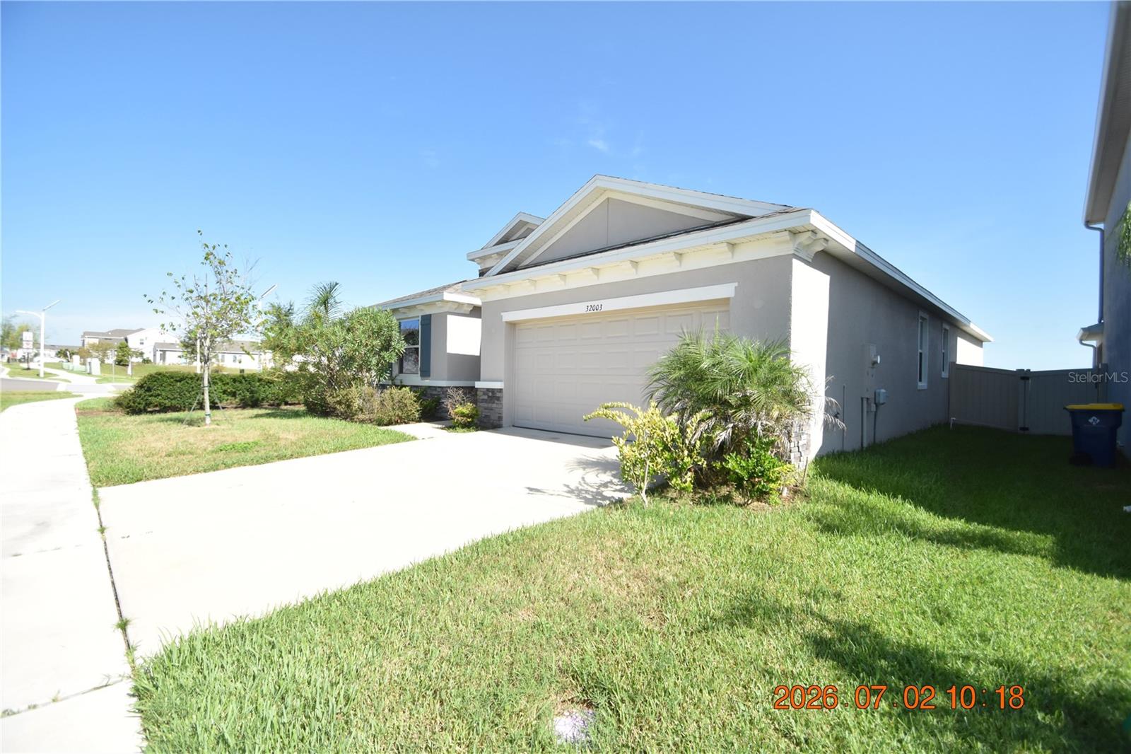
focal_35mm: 15
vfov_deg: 77.3
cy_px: 377
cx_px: 566
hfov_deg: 100.4
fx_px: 471
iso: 800
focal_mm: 10
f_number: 3.5
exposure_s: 1/4000
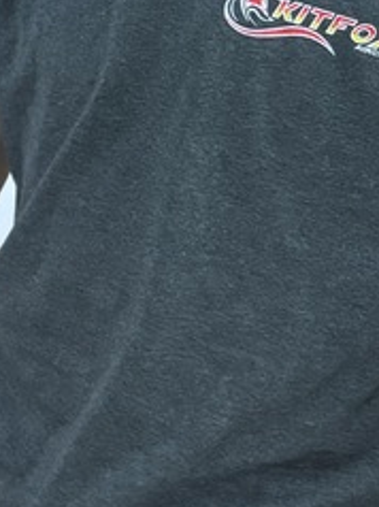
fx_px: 1638
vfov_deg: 17.3
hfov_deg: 11.9
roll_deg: -1.4
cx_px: -366
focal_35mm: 112
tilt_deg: -9.9
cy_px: 21
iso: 500
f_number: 1.6
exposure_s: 1/60
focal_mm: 5.96
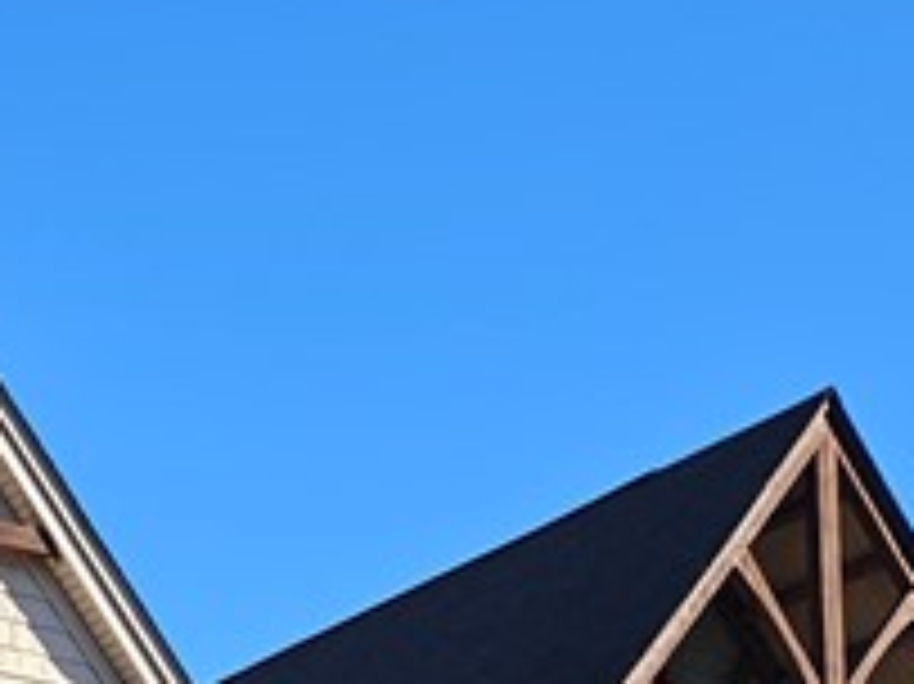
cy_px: 1238
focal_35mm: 116
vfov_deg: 11.8
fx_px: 3061
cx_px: -198
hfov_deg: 16.3
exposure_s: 1/439
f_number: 1.7
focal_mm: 6.3
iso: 10
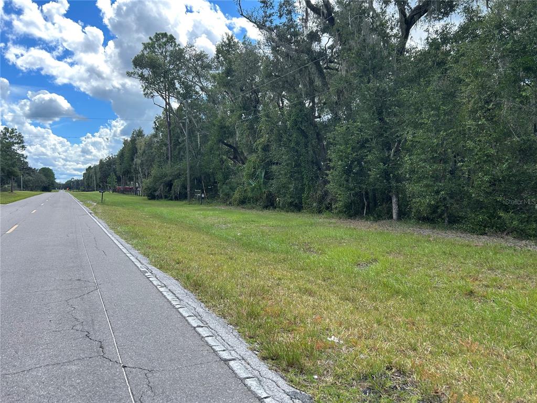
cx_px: 268
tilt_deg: -1.7
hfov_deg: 67.3
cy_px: 202
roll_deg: +1.8
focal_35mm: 26
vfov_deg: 53.1
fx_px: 403
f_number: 1.5
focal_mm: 5.7
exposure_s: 1/1171
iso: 50
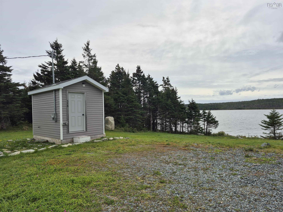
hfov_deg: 73.9
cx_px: 142
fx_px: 188
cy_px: 106
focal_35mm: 23
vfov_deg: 58.9
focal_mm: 5.4
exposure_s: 1/2616
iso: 25
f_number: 1.8
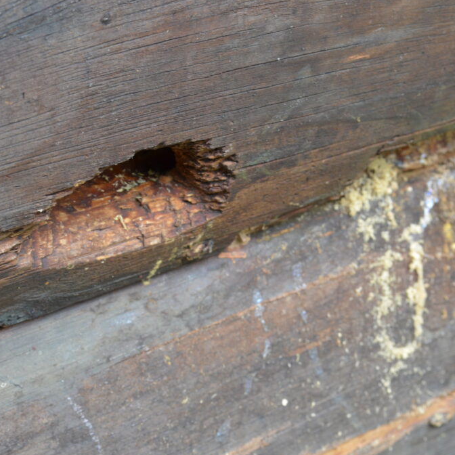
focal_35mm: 107
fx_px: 1586
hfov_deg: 16.3
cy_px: 228
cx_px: 211
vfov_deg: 16.3
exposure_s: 1/80
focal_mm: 55
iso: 1000
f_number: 11
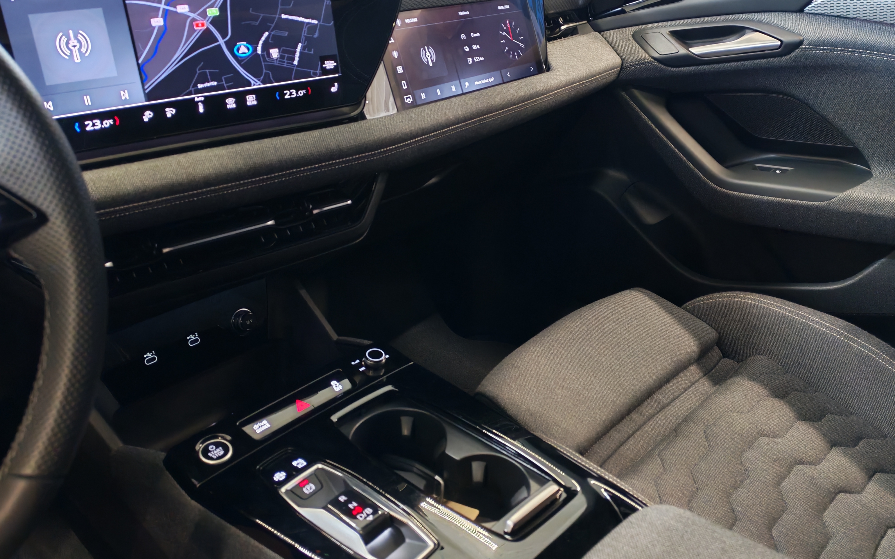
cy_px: 236
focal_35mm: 33
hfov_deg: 58.1
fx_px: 805
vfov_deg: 38.2
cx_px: 446
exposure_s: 1/50
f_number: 1.9
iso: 800
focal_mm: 6.12
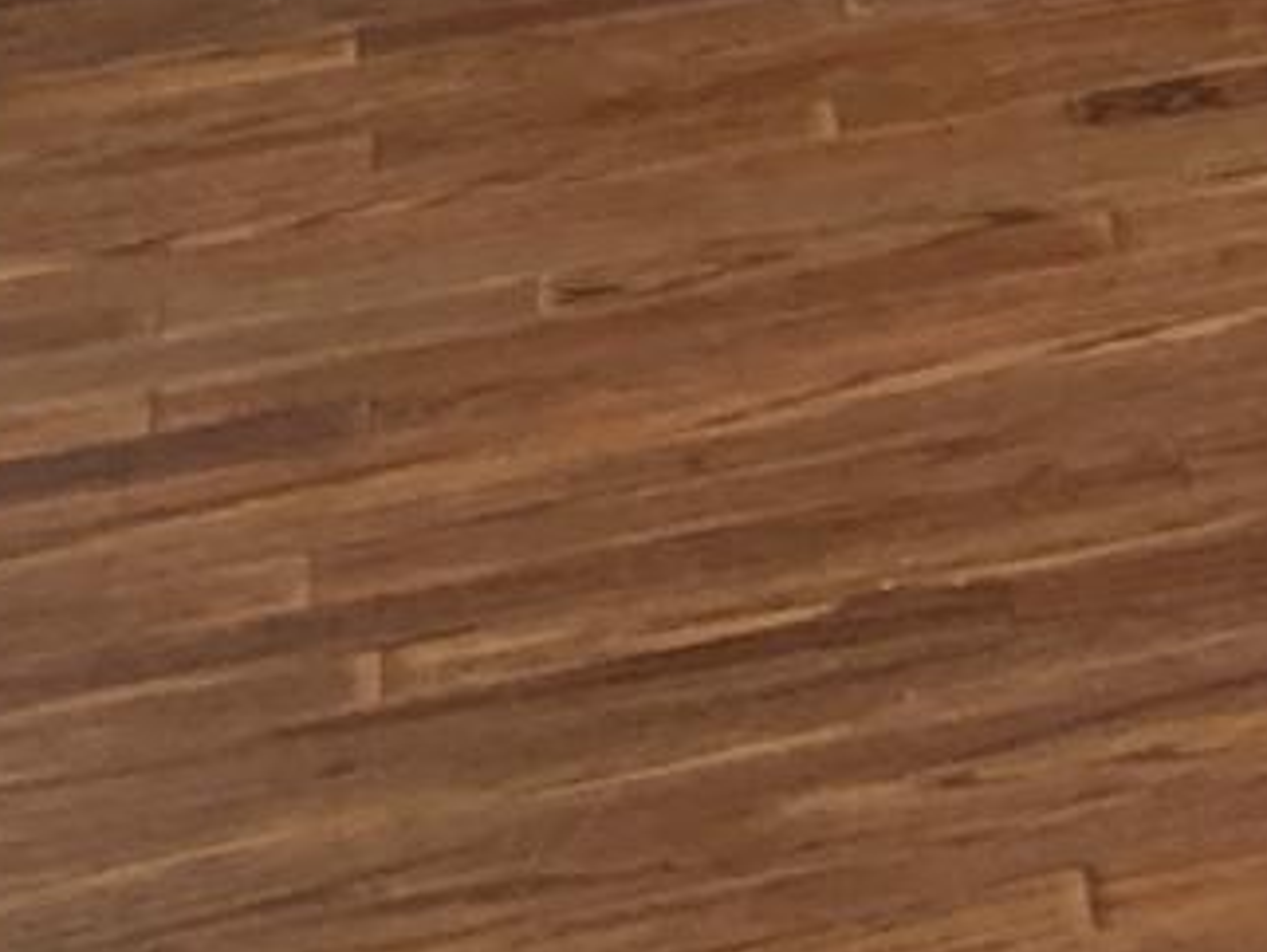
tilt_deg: -9.4
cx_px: 3785
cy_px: -1361
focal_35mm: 178
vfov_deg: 7.7
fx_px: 6520
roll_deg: -0.1
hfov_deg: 9.0
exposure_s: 1/60
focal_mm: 3.99
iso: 64
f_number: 1.8
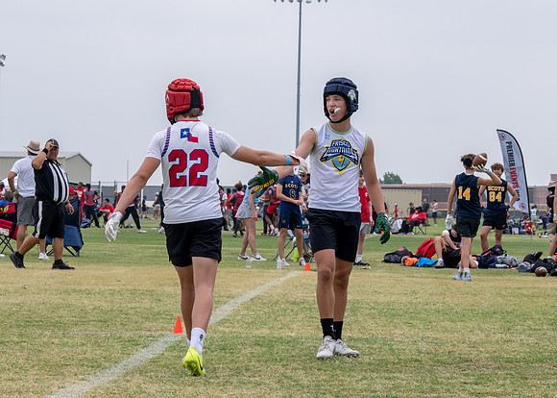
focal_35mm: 140
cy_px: 195
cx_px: 263
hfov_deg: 14.3
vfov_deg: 10.2
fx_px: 2220
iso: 100
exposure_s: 1/250
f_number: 7.1
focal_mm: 70
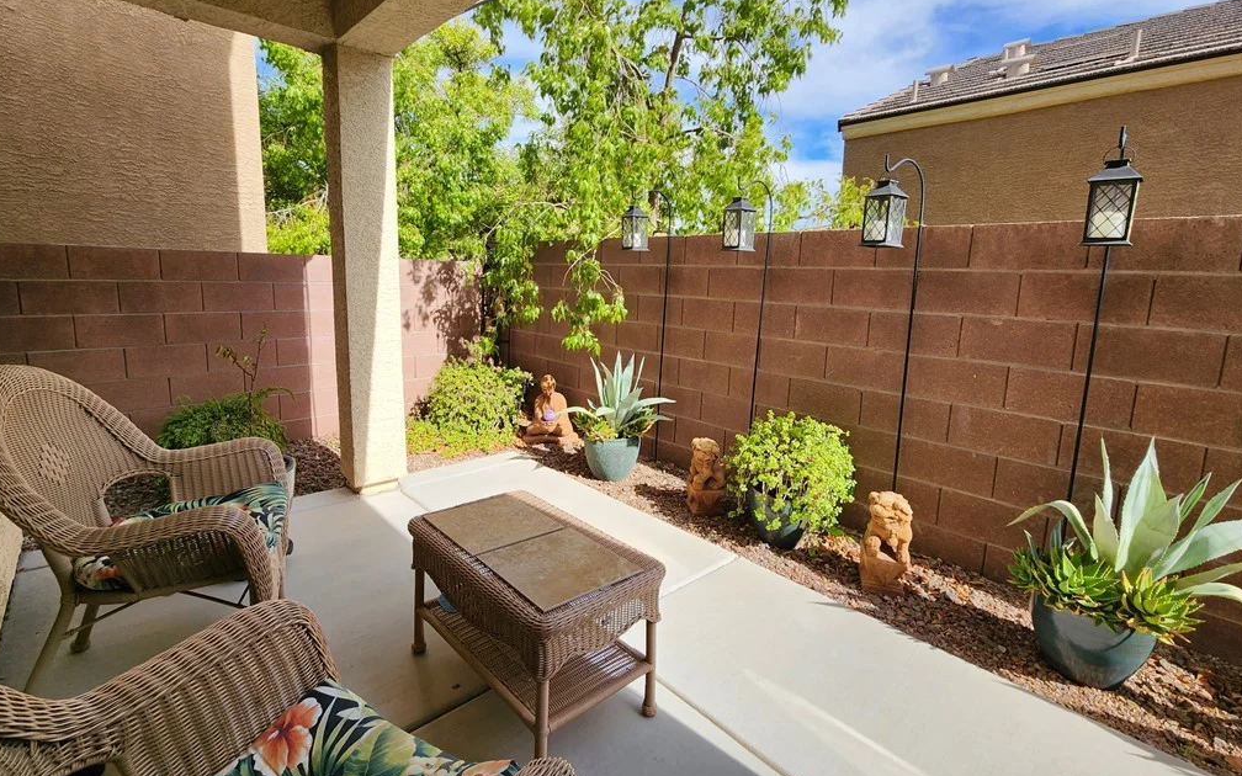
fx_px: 474
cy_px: 349
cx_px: 617
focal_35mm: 14
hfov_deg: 105.3
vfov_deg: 78.4
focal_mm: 2.2
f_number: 2.2
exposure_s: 1/1250
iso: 50
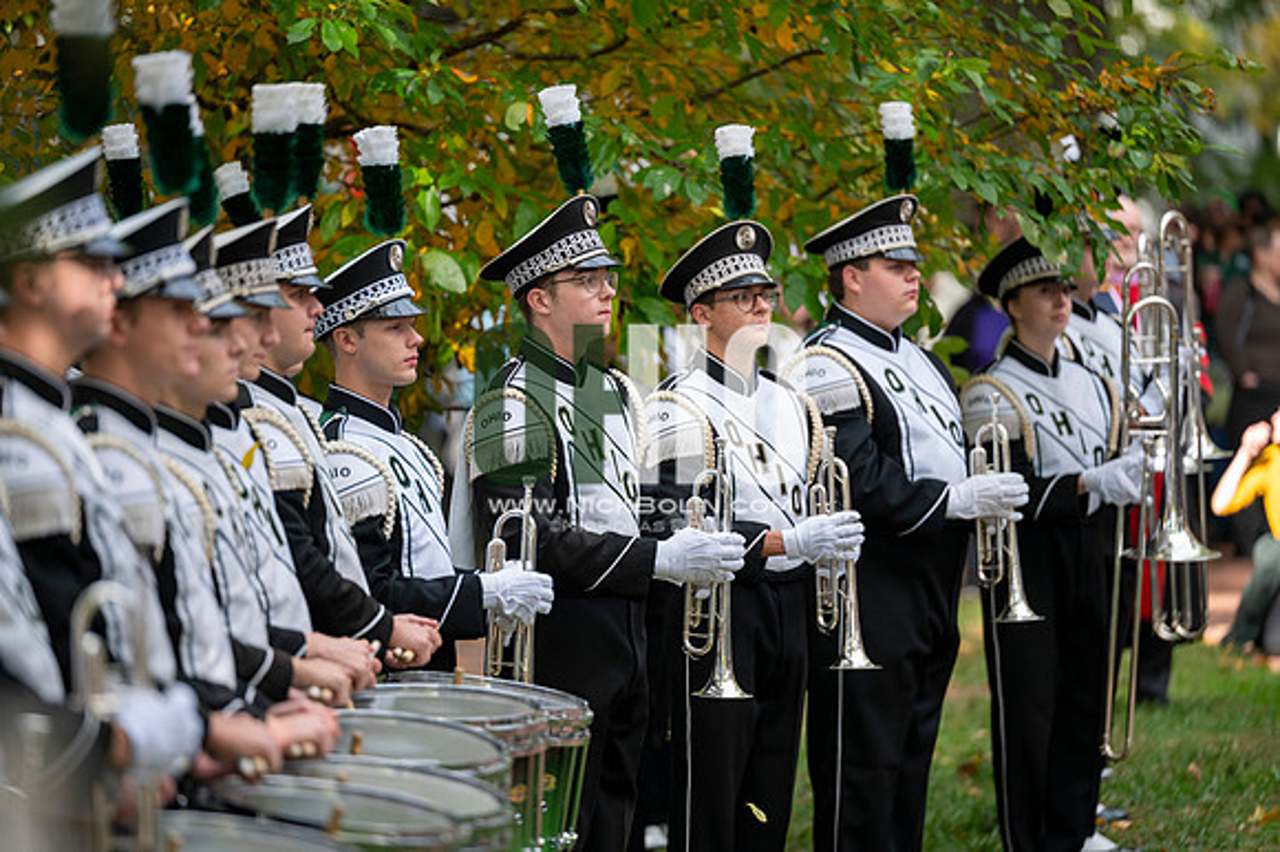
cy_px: 426
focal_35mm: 200
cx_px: 640
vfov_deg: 6.9
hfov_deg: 10.3
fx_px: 7107
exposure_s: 1/1000
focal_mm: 200
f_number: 2.8
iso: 400
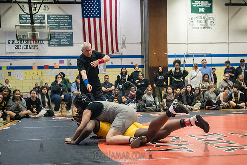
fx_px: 366
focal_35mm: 53
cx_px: 135
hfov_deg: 37.2
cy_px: 118
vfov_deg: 25.2
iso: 6400
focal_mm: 35
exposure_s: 1/400
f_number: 3.5
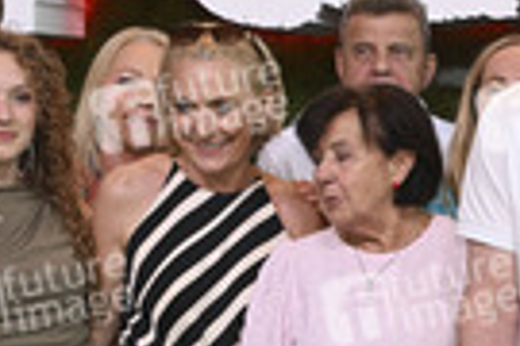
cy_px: 396
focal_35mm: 117
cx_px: 472
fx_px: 1690
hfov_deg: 17.2
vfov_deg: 11.5
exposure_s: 1/250
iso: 800
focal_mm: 35
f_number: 4
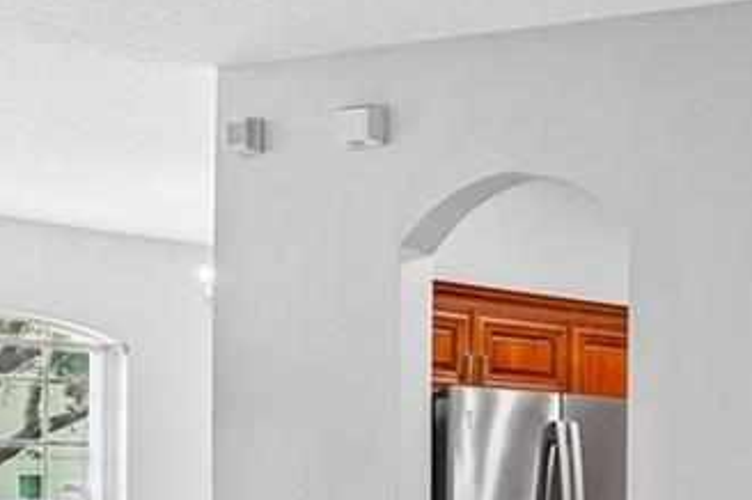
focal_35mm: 83
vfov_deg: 16.1
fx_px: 1732
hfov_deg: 19.5
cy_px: 495
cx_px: 1282
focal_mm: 17
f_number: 9
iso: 400
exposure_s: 1/8
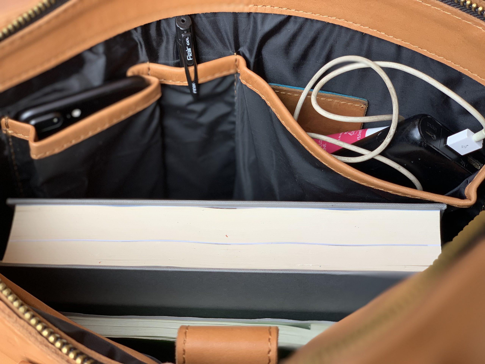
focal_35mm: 52
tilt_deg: -70.4
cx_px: 242
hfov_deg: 36.8
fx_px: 729
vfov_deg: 28.0
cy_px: 182
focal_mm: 6
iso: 20
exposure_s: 1/122
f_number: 2.4
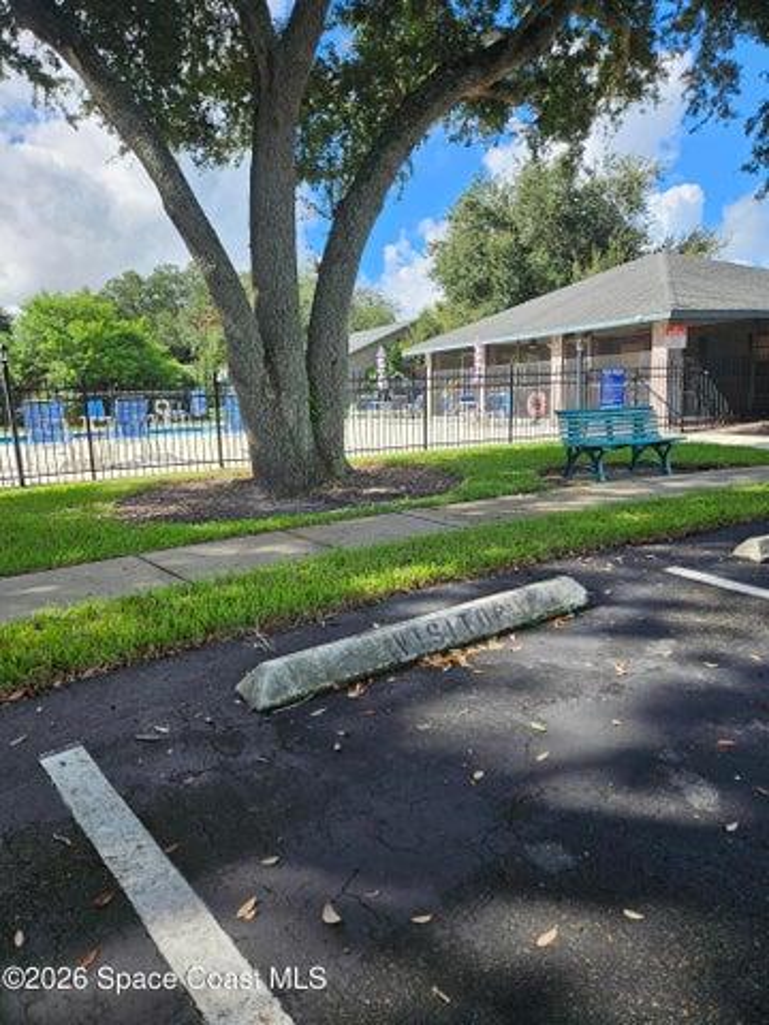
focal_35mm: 23
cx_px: 384
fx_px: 681
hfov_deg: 58.9
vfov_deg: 73.9
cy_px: 512
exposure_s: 1/730
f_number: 1.8
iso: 25
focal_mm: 5.4
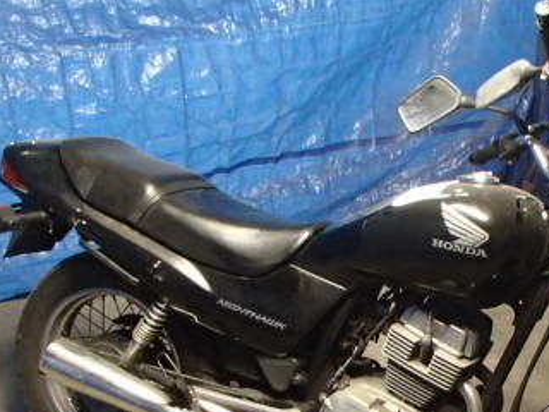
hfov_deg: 33.4
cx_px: 436
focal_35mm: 56
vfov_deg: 25.7
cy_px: 328
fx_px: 888
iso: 800
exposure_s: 1/13
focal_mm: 5
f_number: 3.9
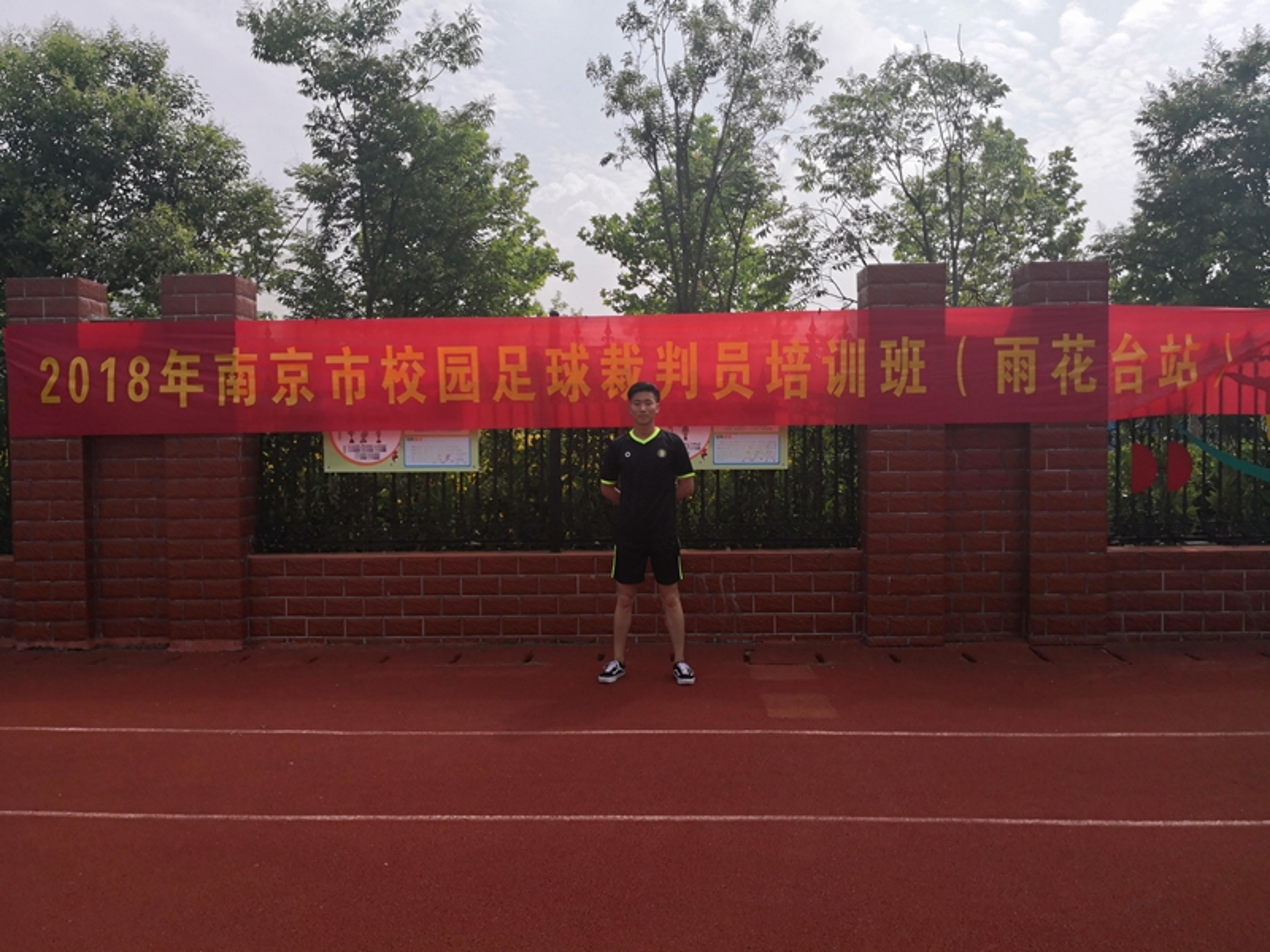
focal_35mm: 27
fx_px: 991
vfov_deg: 51.4
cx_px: 635
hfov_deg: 65.3
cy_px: 476
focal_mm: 3.95
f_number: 1.6
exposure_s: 1/2770
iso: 50
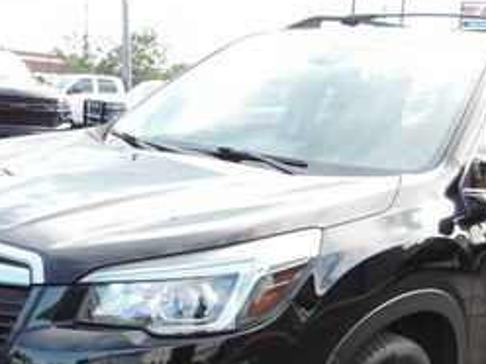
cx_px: 308
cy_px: 364
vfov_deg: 22.7
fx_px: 870
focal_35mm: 62
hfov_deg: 31.0
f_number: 3
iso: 80
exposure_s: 1/125
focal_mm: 4.3
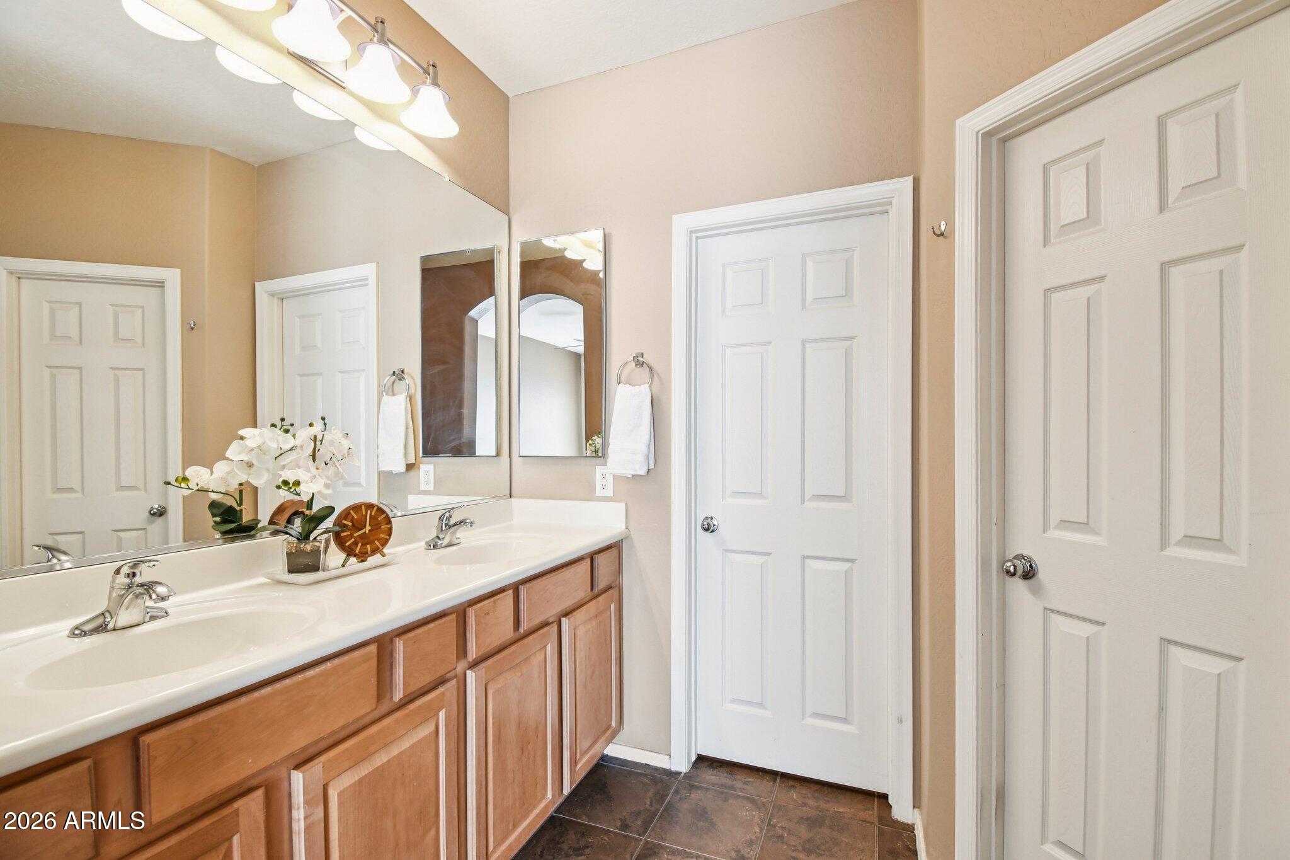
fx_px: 537
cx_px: 645
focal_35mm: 15
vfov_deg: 77.3
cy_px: 430
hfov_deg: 100.4
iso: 400
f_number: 8
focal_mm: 10
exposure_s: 1/5
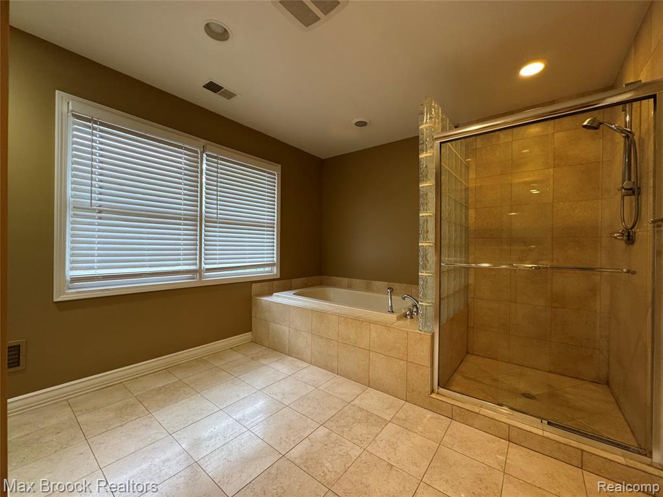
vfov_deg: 85.7
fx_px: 268
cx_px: 332
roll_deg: -0.5
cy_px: 248
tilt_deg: +0.8
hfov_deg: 102.1
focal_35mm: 14
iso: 250
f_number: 2.2
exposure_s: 1/60
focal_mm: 2.22
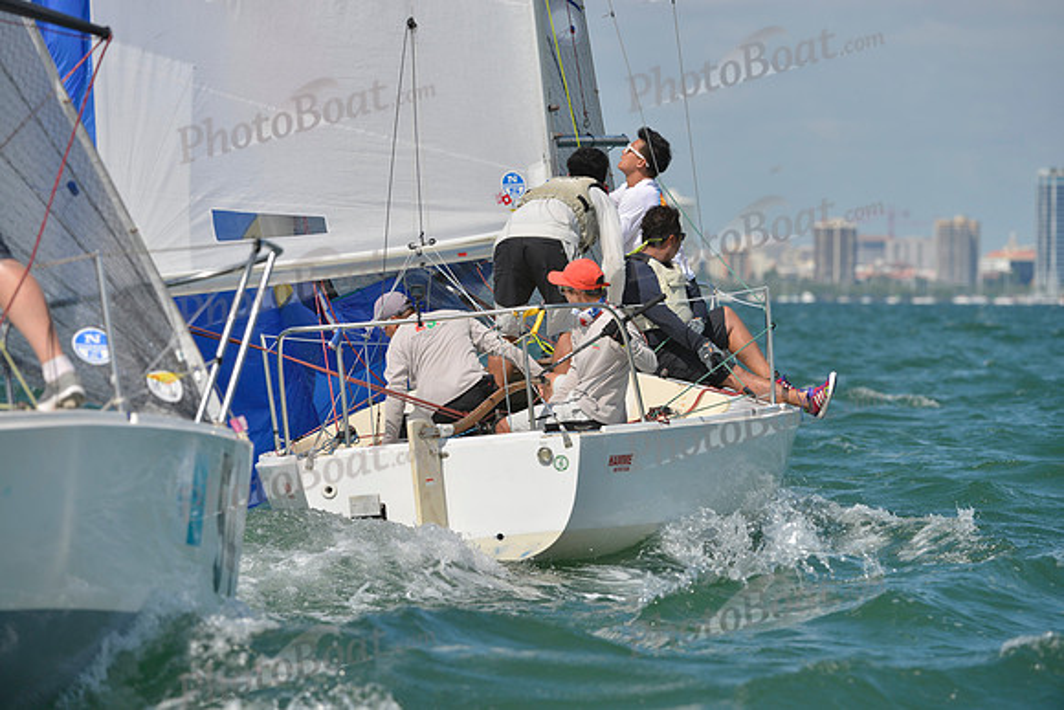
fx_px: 7981
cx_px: 532
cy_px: 355
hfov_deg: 7.6
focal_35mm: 270
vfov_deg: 5.1
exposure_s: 1/1250
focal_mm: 270
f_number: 7.1
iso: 200
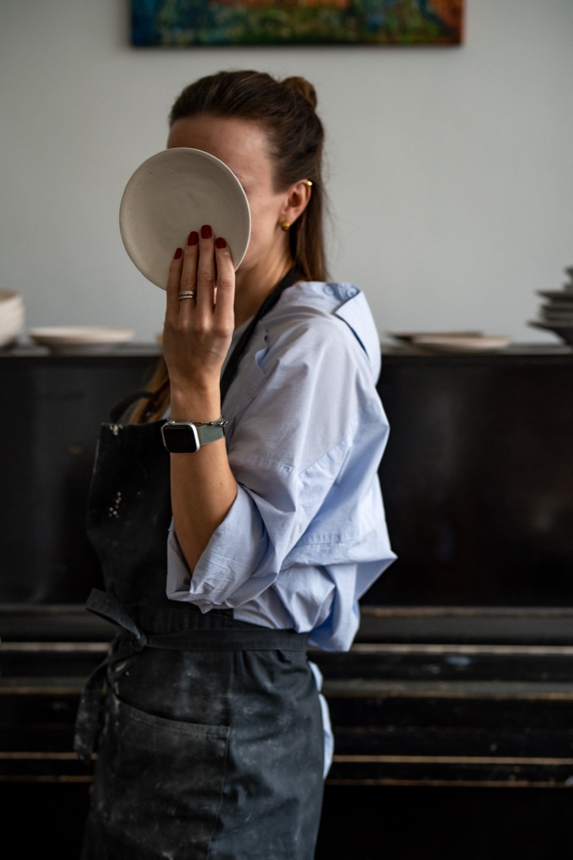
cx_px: 286
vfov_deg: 39.6
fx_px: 1194
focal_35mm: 50
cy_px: 430
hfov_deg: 27.0
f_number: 2.5
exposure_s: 1/80
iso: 100
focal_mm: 50
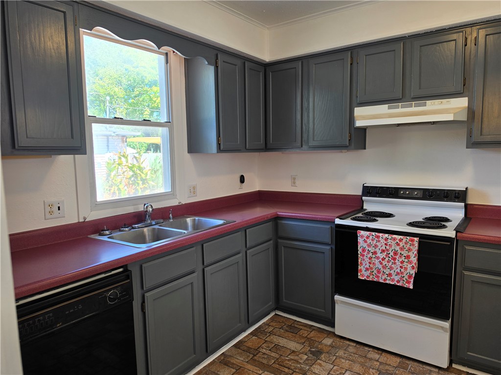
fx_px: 333
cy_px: 188
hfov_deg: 73.9
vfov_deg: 58.9
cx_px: 250
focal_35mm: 23
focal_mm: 6.5
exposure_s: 1/120
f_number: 1.4
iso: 32
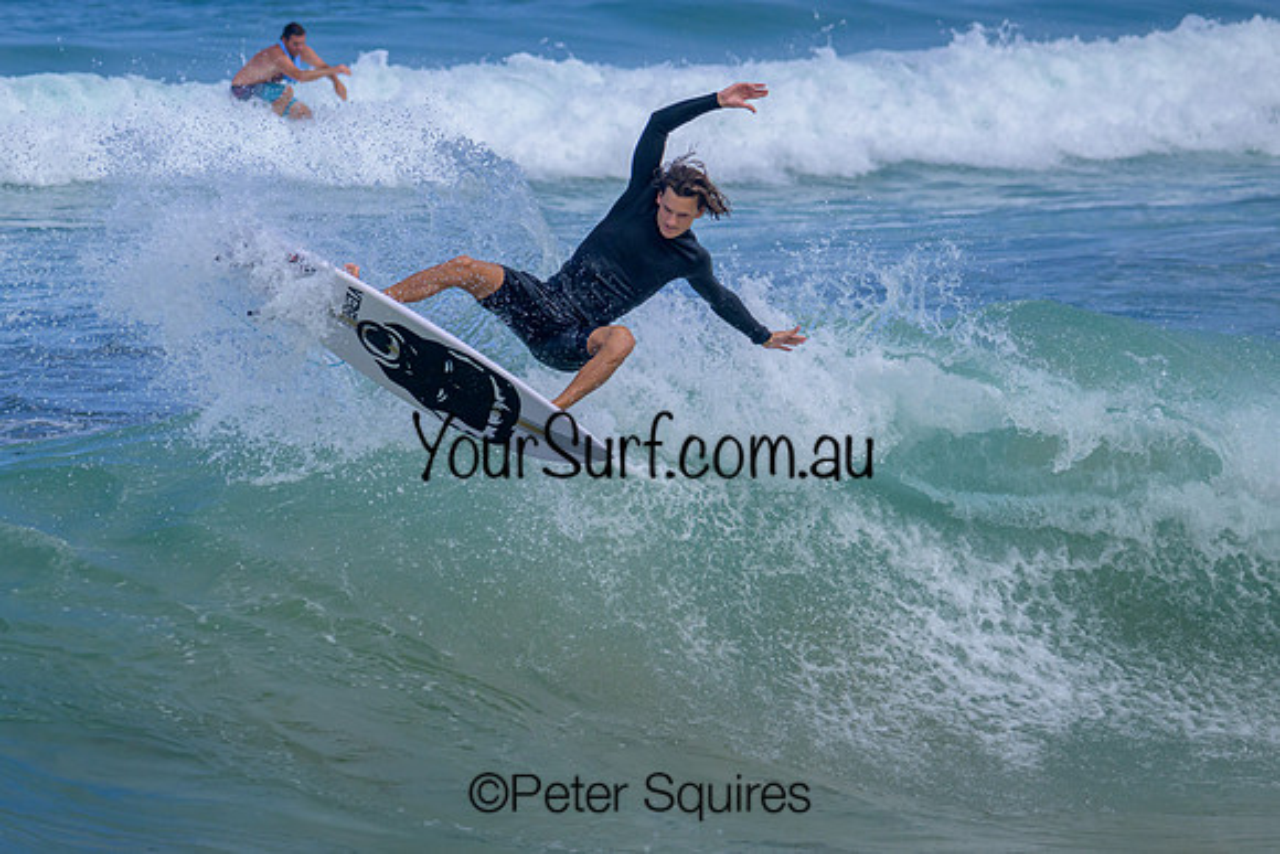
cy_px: 344
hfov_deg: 4.5
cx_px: 658
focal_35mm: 455
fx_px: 16190
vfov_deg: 3.0
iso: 640
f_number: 11
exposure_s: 1/2000
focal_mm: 350
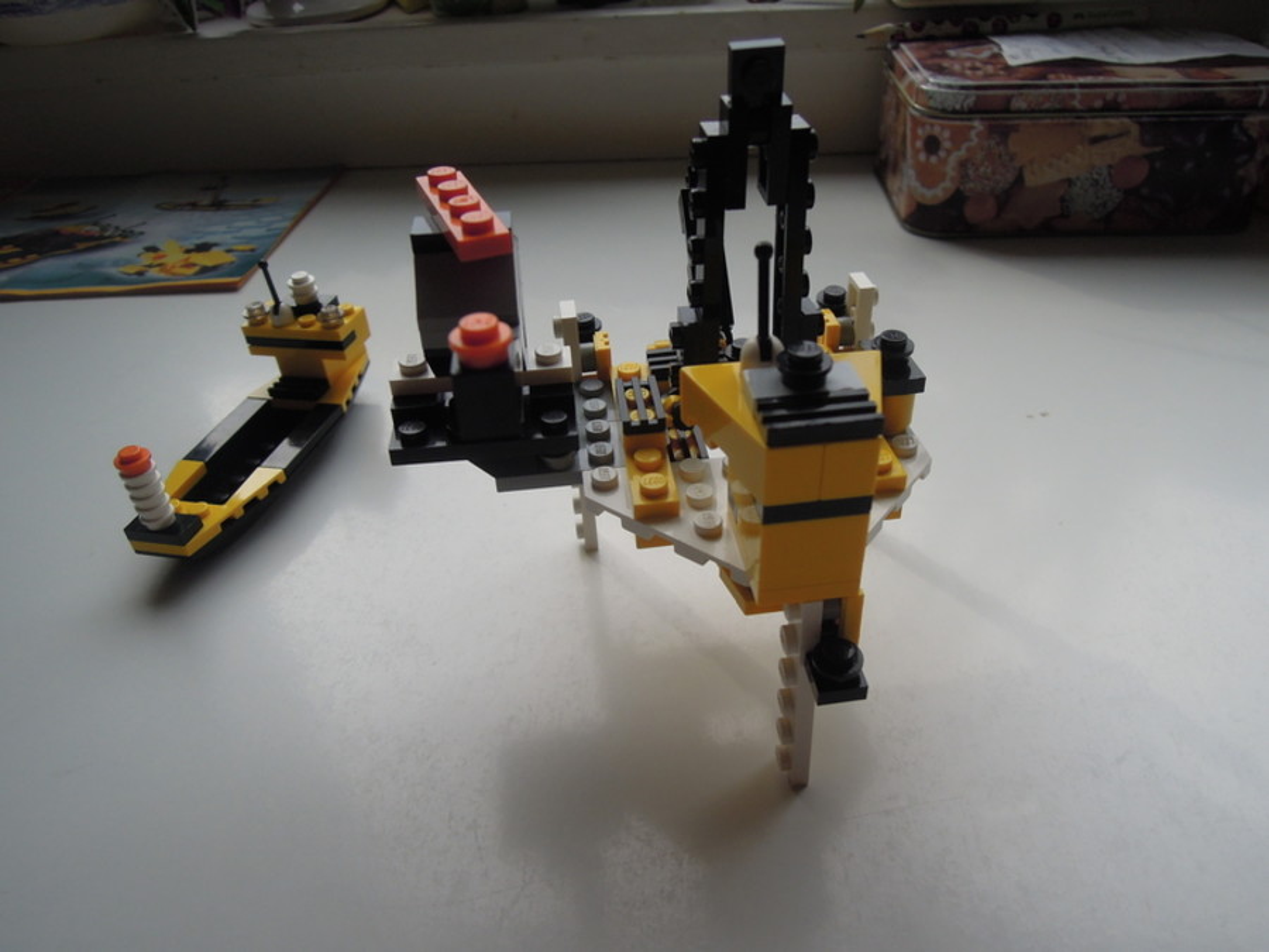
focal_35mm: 24
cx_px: 634
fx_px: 880
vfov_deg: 56.8
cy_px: 476
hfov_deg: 71.6
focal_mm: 4.3
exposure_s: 1/640
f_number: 2.8
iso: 160
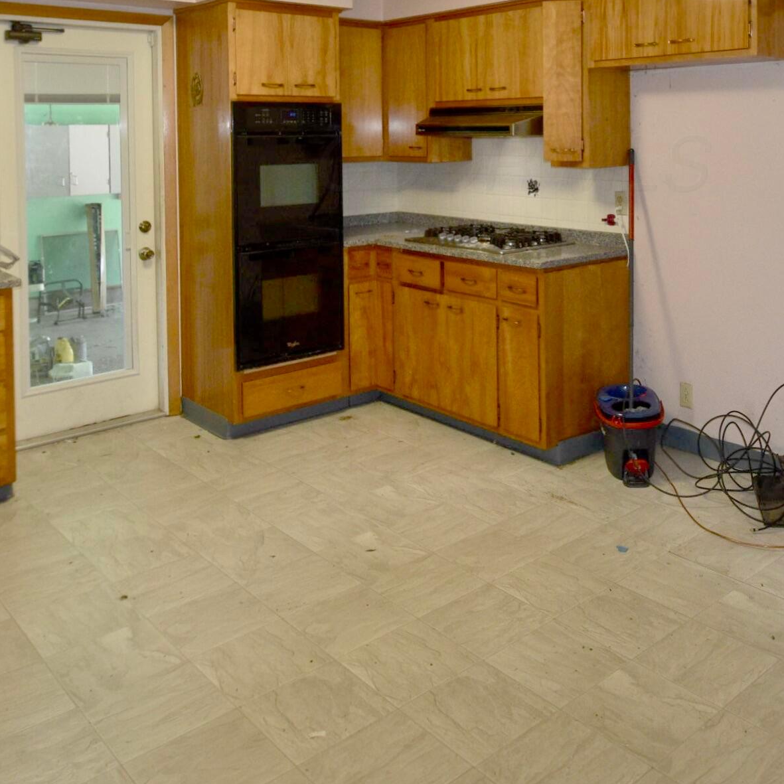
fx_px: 820
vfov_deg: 48.4
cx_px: 515
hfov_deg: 50.3
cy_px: 163
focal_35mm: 32
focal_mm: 10
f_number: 5
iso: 800
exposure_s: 1/100
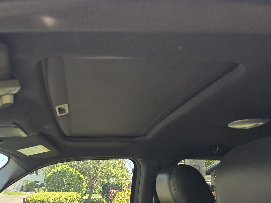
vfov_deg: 38.2
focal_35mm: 37
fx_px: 290
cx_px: 107
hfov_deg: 49.8
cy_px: 138
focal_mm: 6.3
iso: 50
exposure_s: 1/180
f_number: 1.7
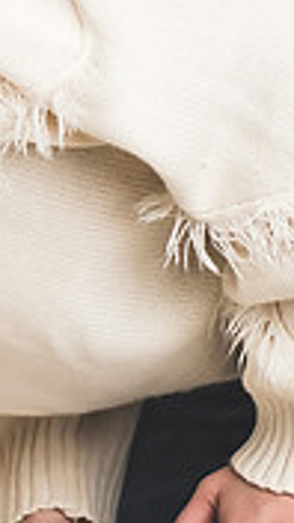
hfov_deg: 5.0
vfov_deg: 9.3
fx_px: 3229
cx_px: -522
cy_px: 204
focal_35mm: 233
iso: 200
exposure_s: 1/160
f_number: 2.8
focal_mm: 50
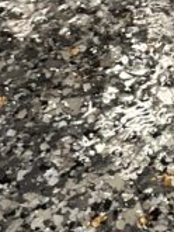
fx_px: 997
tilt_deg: -35.4
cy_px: -60
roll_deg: +8.4
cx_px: 303
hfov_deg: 9.5
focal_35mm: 149
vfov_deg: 12.9
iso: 640
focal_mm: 6.86
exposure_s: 1/40
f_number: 1.78
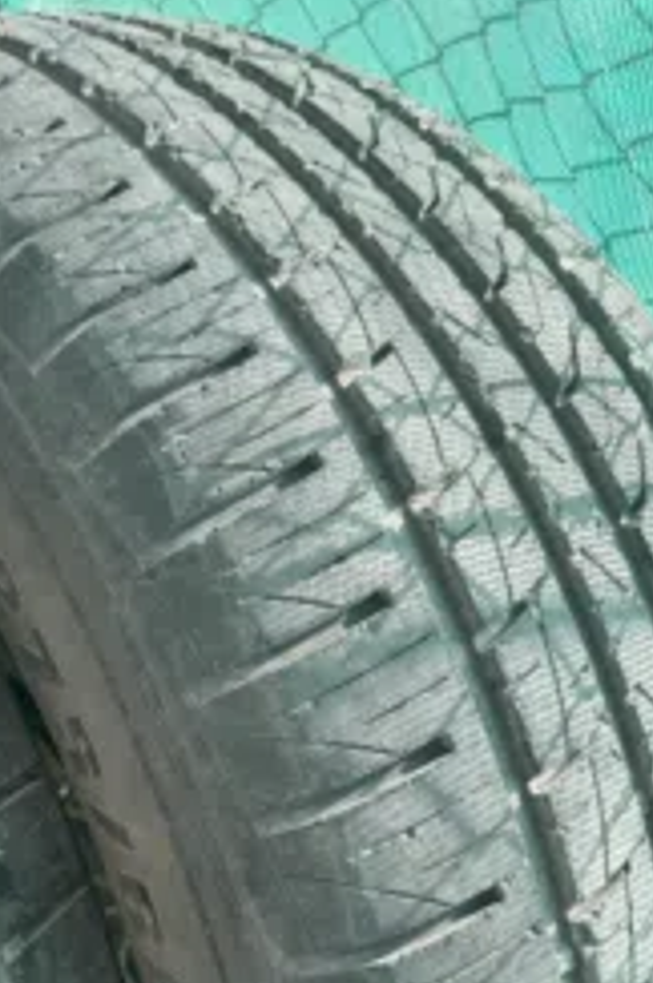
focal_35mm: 41
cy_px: 774
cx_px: 81
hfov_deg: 31.2
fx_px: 1119
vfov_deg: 45.3
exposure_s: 1/289
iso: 80
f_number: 1.78
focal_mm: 6.76
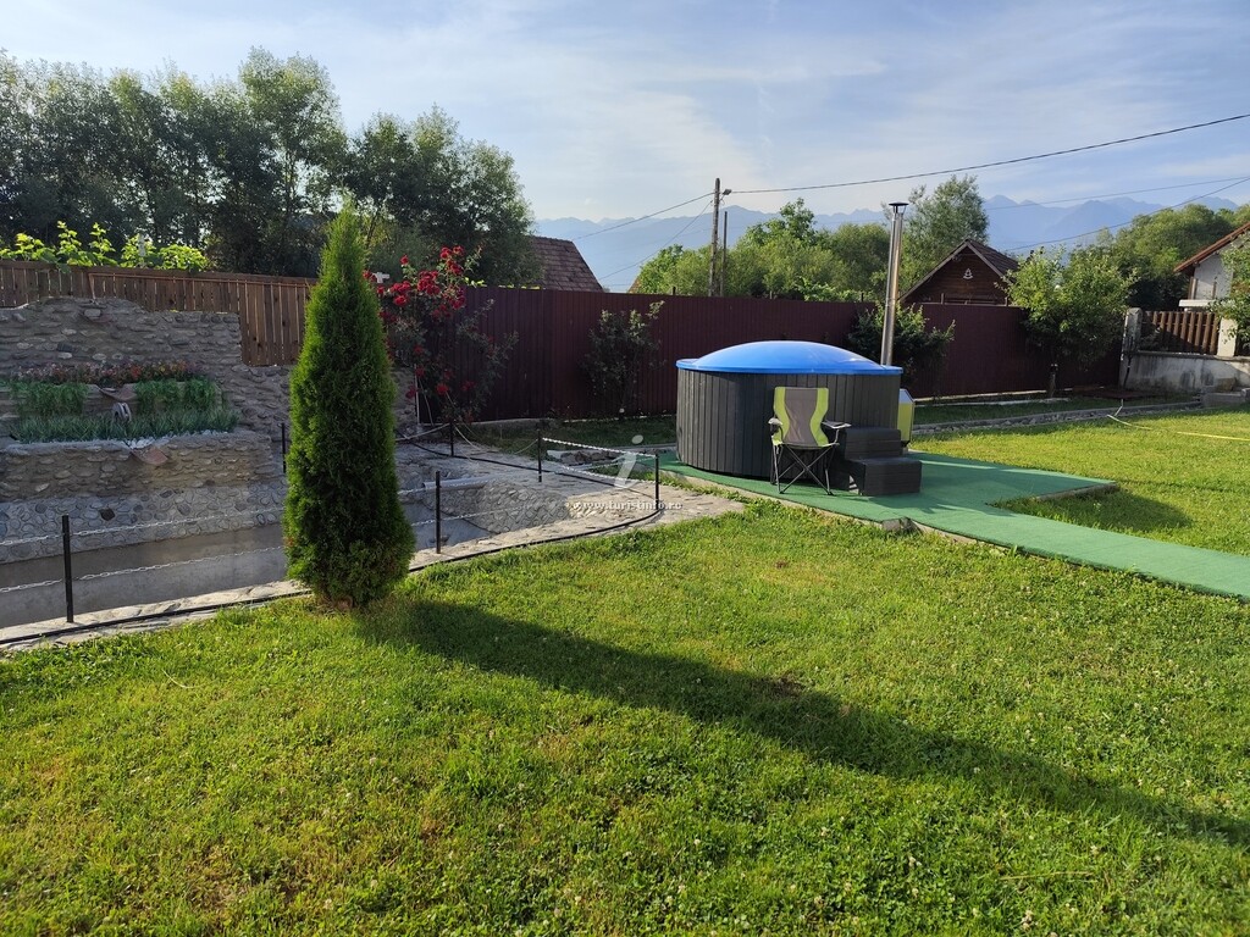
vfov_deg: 58.9
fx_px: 831
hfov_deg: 73.9
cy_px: 468
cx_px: 625
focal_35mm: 23
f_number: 1.65
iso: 50
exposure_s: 1/1282
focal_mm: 6.19
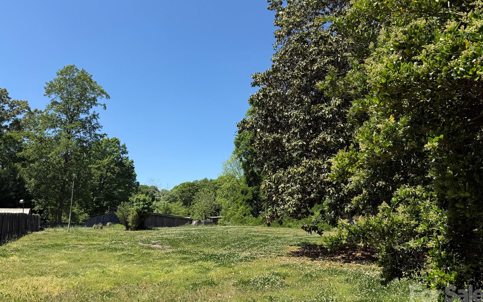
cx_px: 240
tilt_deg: +13.5
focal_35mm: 26
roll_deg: +0.9
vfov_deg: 47.6
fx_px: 342
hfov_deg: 70.4
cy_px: 148
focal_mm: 6.76
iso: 80
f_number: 1.78
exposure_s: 1/3021
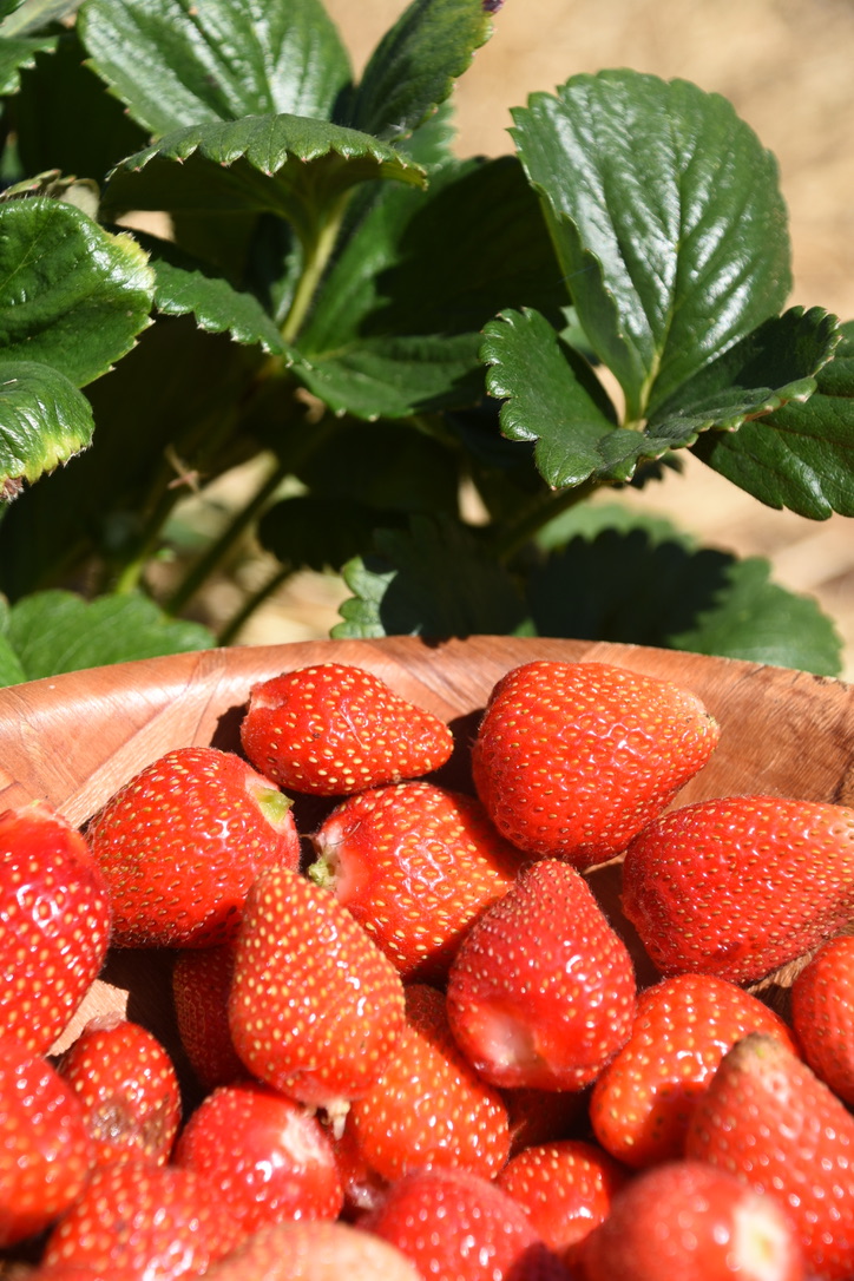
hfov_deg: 14.0
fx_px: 3469
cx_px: 427
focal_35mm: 98
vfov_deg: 20.9
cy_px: 640
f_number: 5.6
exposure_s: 1/500
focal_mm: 65
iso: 100
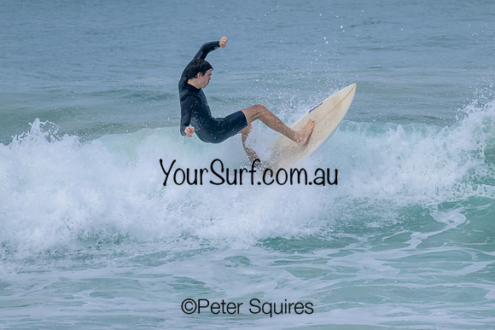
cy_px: 104
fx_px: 15052
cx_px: 241
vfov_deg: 1.3
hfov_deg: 1.9
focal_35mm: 1095
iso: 450
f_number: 11
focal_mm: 800
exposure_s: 1/2000
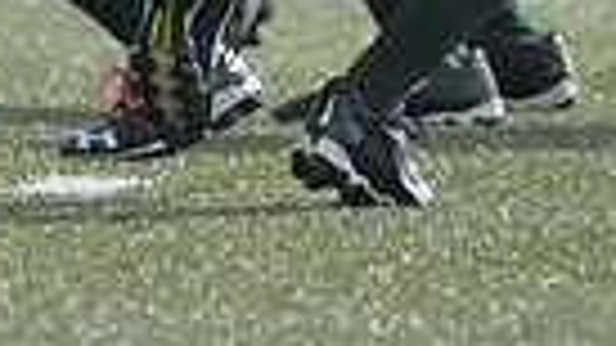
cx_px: -54
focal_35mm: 1854
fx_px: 30277
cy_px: -398
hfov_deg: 1.2
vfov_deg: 0.7
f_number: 4
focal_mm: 280
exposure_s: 1/5000
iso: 1600
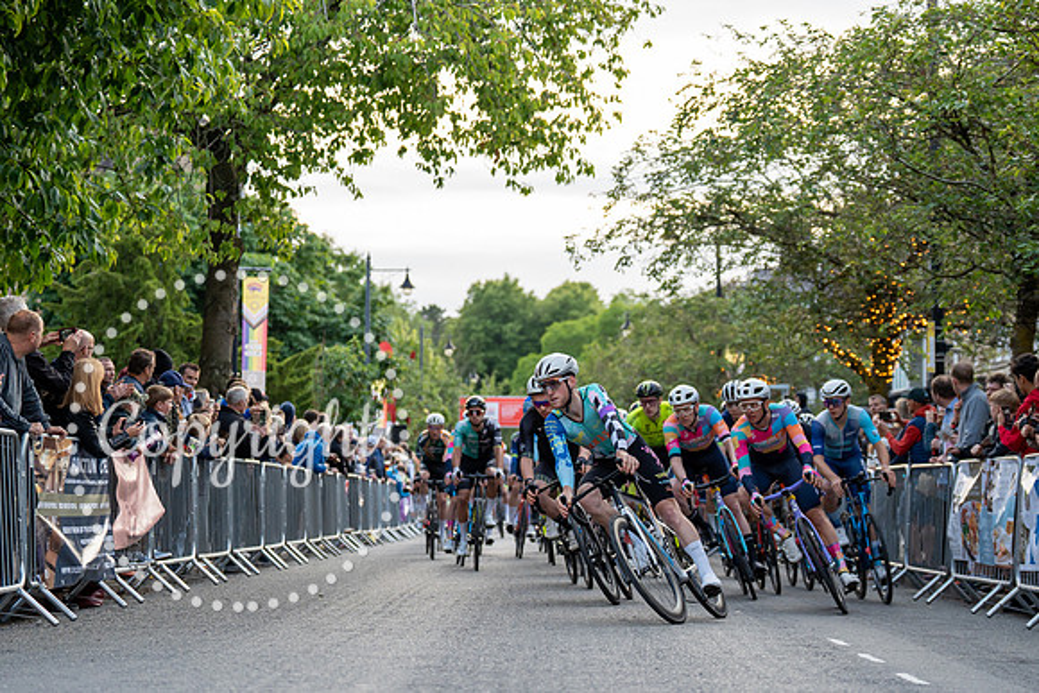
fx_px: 2389
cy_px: 410
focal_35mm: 83
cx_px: 614
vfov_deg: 16.5
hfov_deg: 24.5
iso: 1000
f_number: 2.8
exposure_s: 1/800
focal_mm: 70
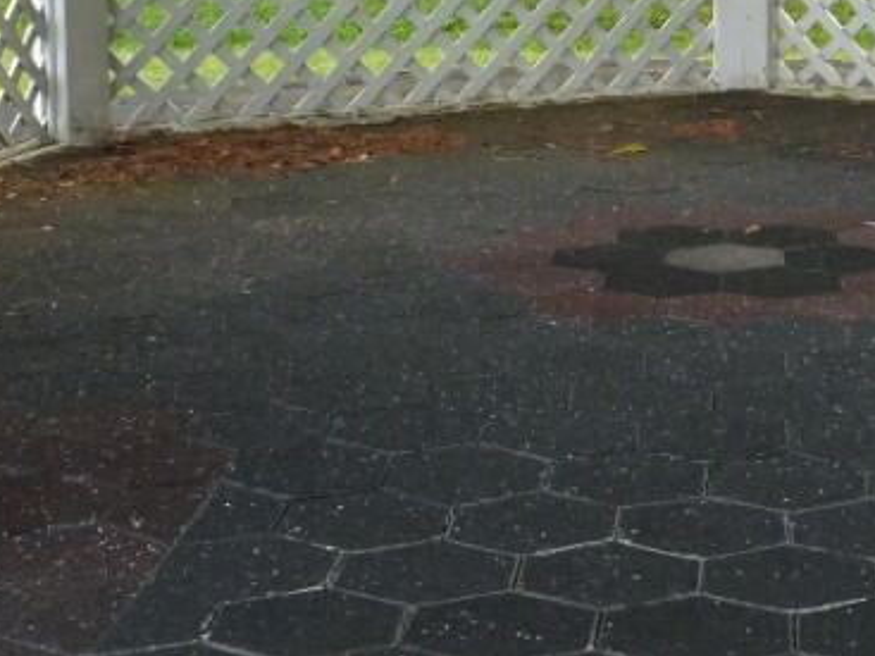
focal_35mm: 92
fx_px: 2325
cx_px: 670
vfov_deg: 15.8
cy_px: 29
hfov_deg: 21.1
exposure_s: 1/125
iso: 160
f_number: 3
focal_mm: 5.9
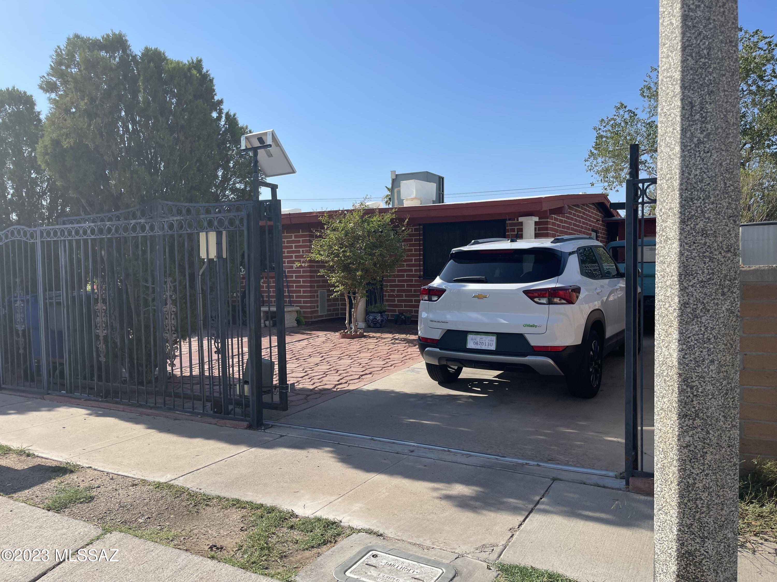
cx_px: 388
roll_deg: -0.1
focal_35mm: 26
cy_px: 291
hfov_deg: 67.3
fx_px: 584
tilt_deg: -2.5
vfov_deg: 53.1
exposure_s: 1/3257
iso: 32
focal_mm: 5.1
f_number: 1.6
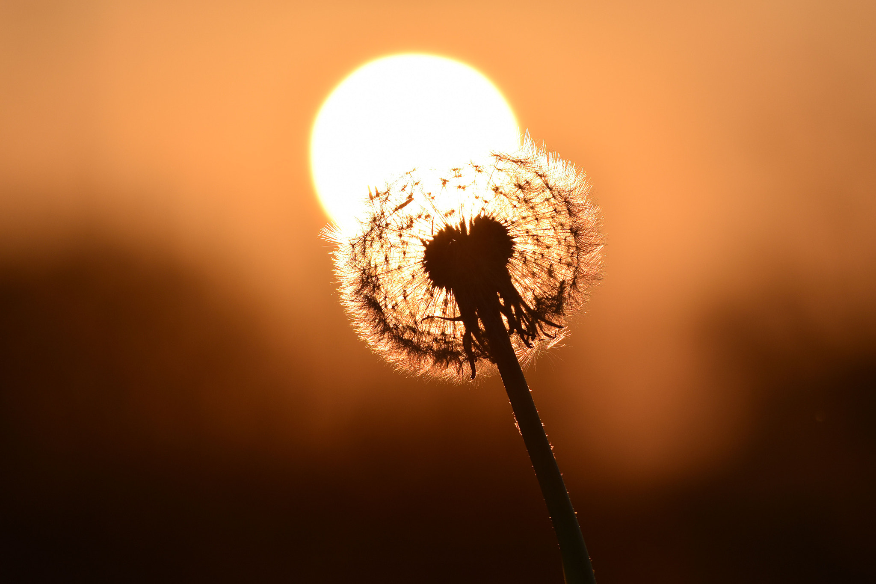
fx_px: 7299
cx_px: 438
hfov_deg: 6.9
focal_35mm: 300
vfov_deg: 4.6
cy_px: 292
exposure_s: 1/800
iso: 100
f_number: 11
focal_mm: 200
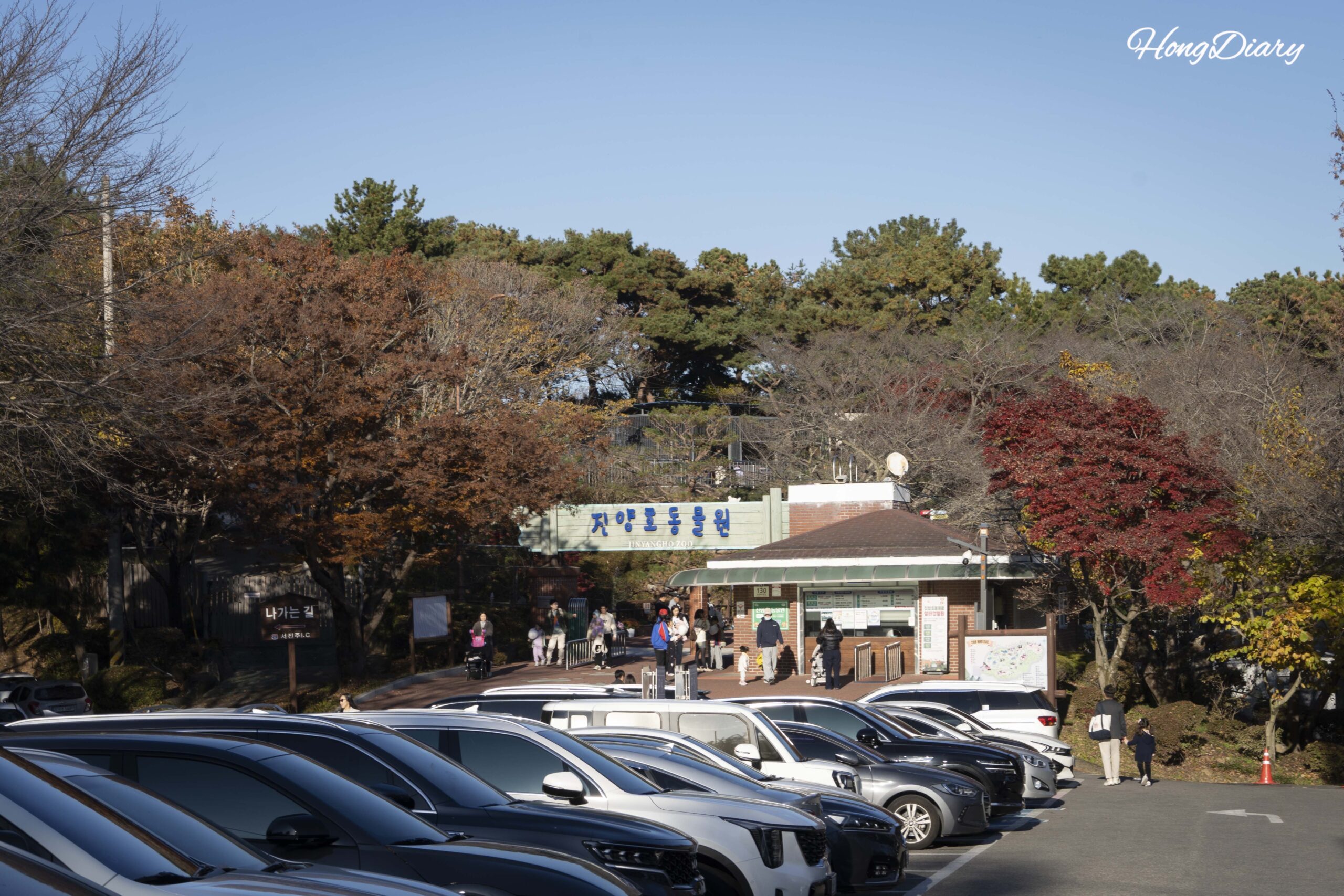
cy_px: 448
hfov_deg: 39.6
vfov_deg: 27.0
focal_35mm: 50
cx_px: 672
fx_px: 1867
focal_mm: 50
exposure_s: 1/125
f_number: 11
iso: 100
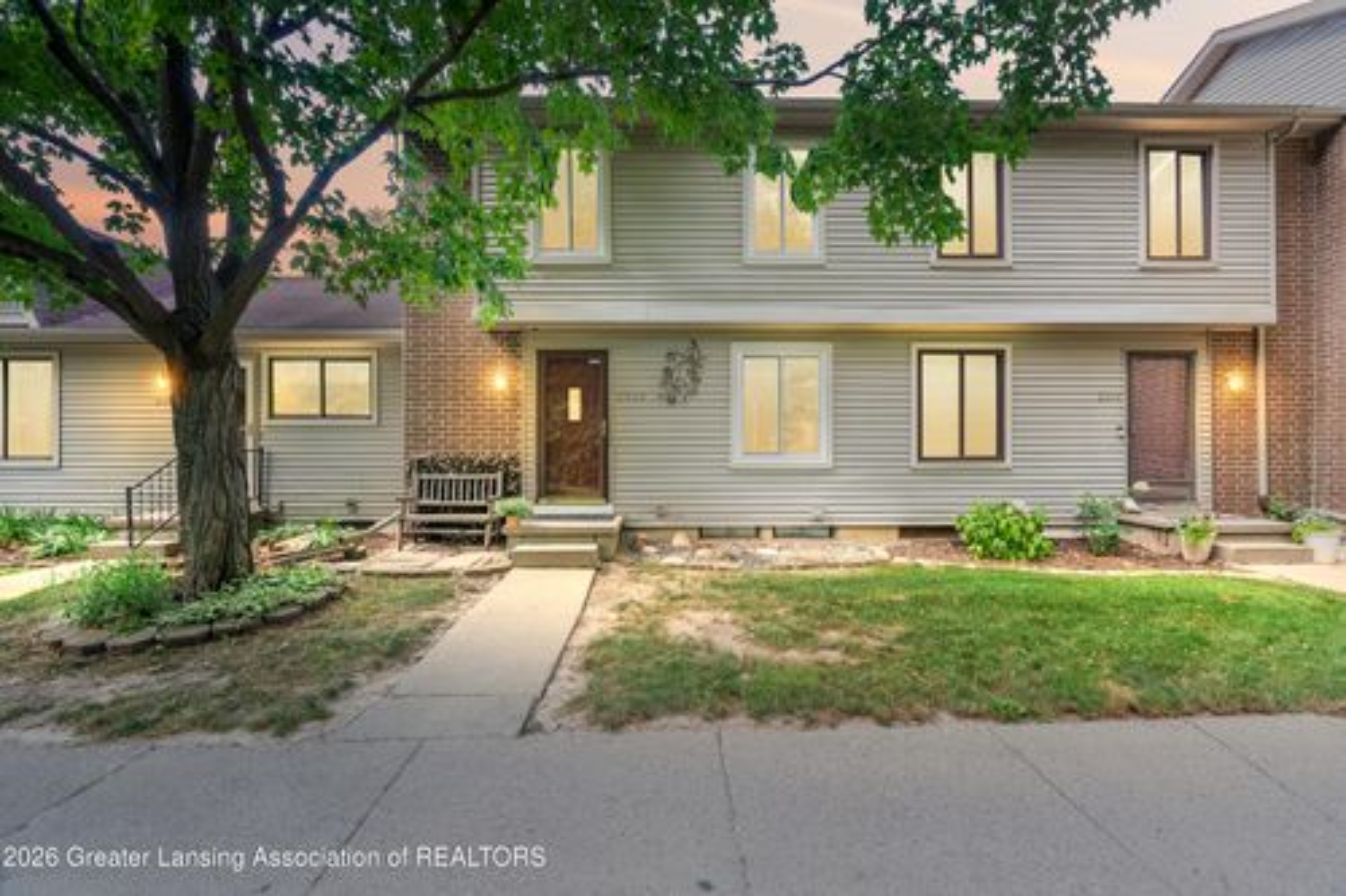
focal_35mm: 16
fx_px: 598
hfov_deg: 96.8
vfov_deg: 73.7
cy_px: 448
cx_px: 673
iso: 1600
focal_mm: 16
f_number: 9
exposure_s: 1/50
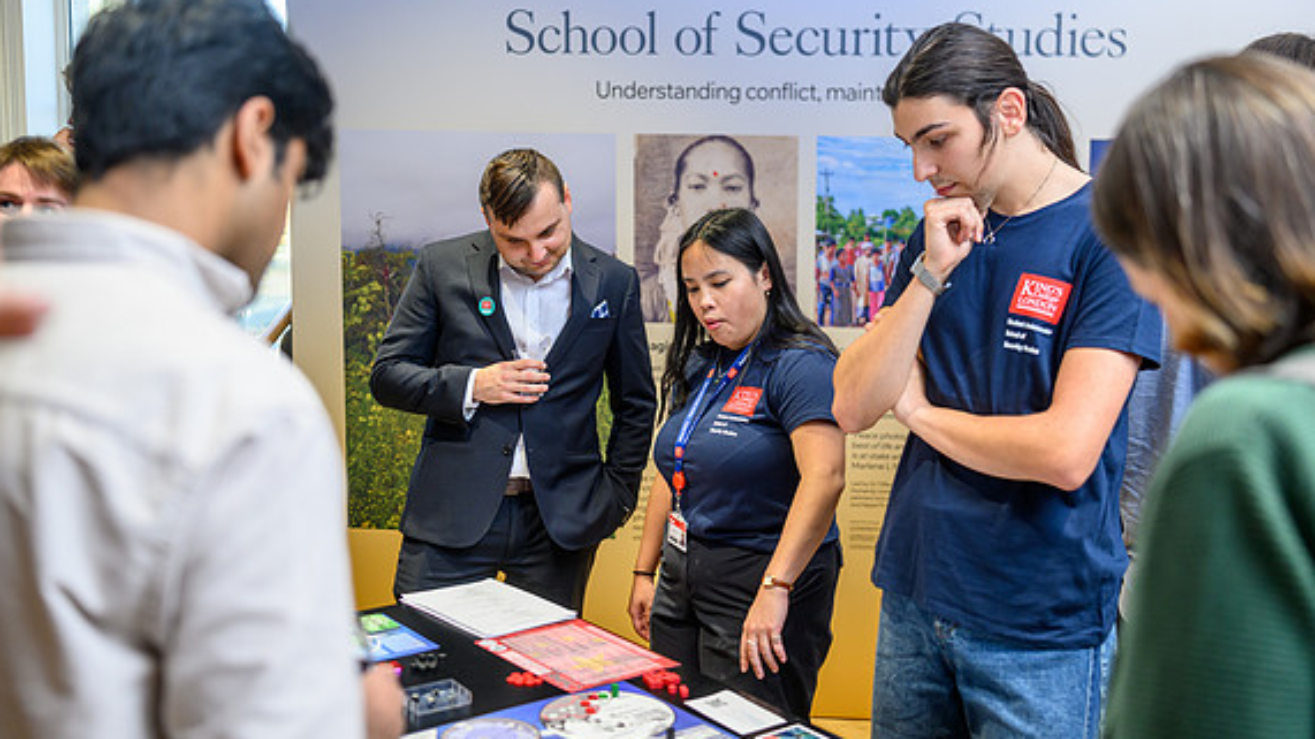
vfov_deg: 31.2
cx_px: 663
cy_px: 340
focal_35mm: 38
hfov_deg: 52.8
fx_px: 1325
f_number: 2
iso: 500
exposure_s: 1/200
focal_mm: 35
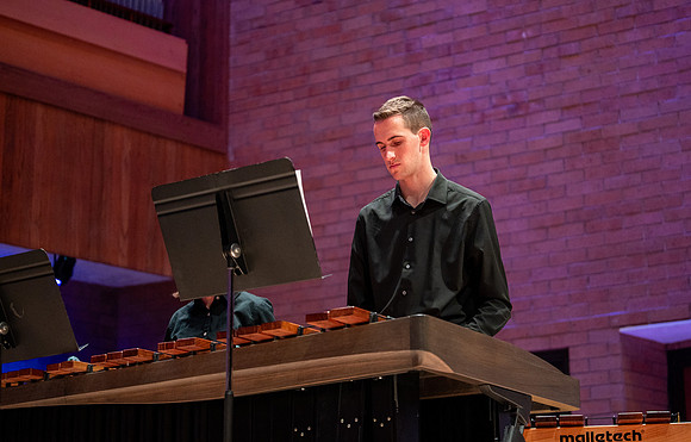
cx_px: 405
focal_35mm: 83
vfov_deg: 16.0
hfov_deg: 24.8
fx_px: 1573
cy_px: 201
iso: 2000
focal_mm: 70
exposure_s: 1/320
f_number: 2.8
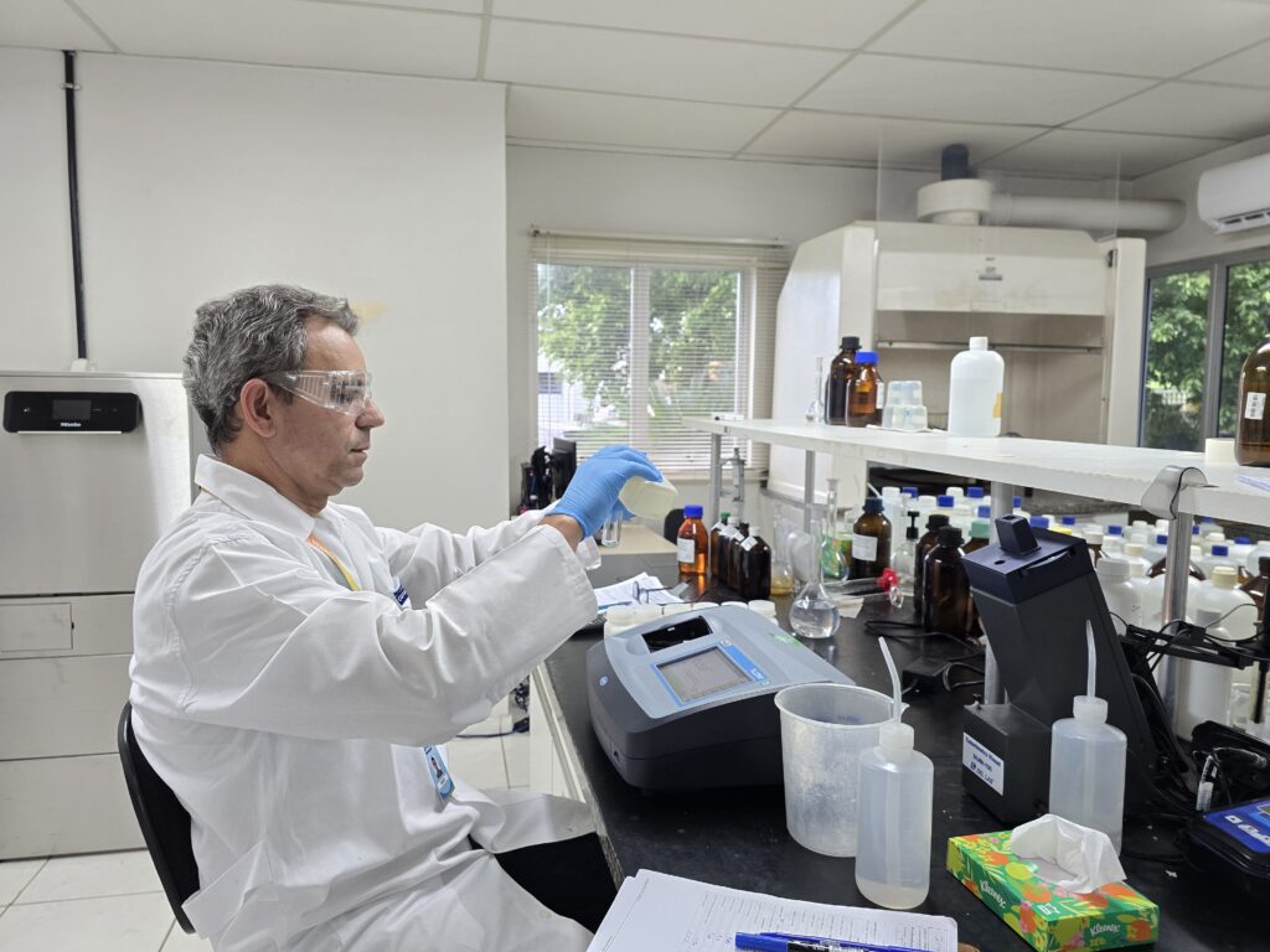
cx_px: 635
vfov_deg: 58.9
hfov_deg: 73.9
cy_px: 476
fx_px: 844
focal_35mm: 23
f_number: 1.7
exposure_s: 1/120
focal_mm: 6.3
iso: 125
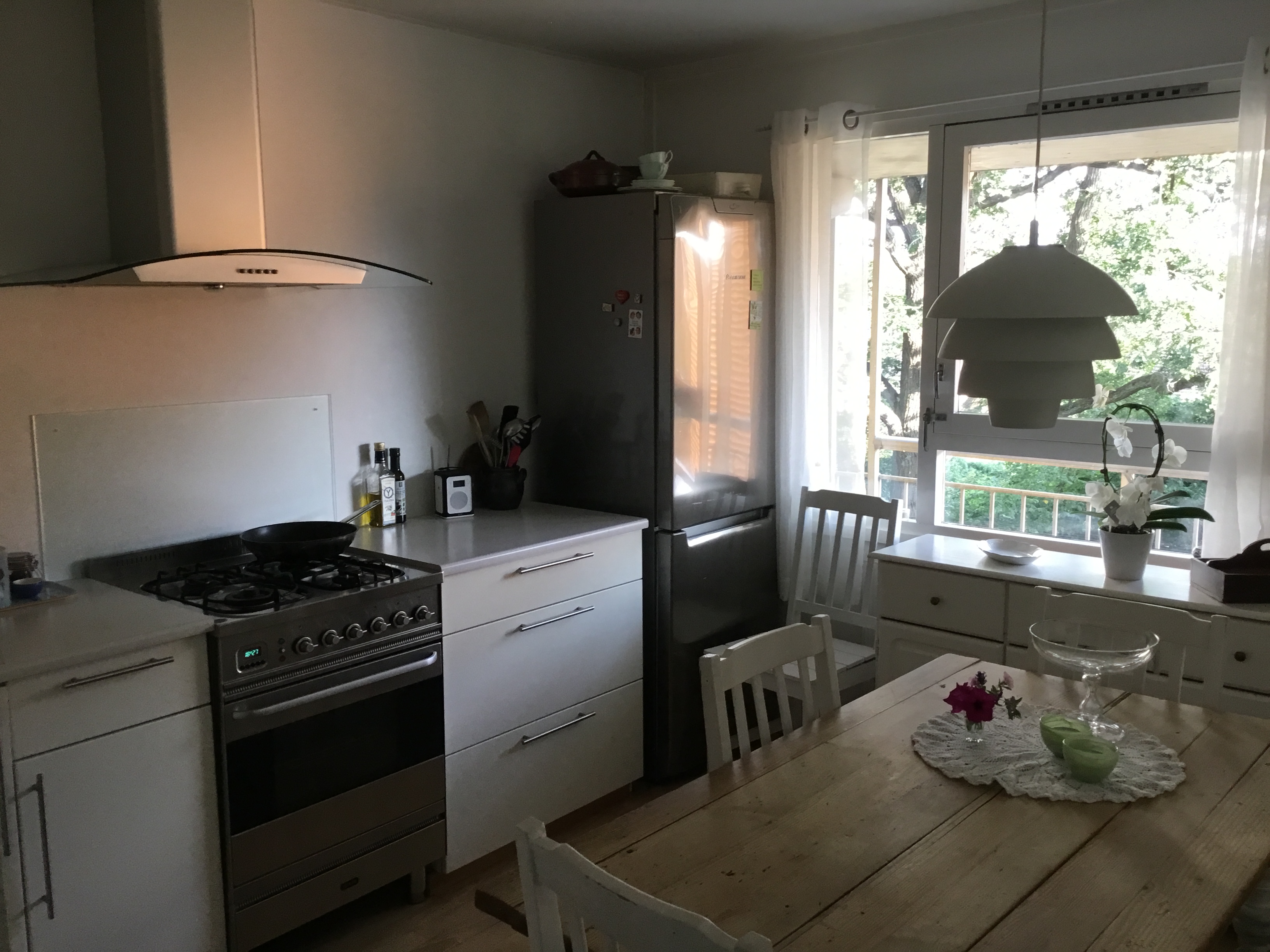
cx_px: 635
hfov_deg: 58.4
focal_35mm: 31
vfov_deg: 45.4
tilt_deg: -9.0
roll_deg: -0.3
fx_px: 1137
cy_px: 476
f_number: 2.4
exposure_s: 1/33
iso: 50
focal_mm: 3.3
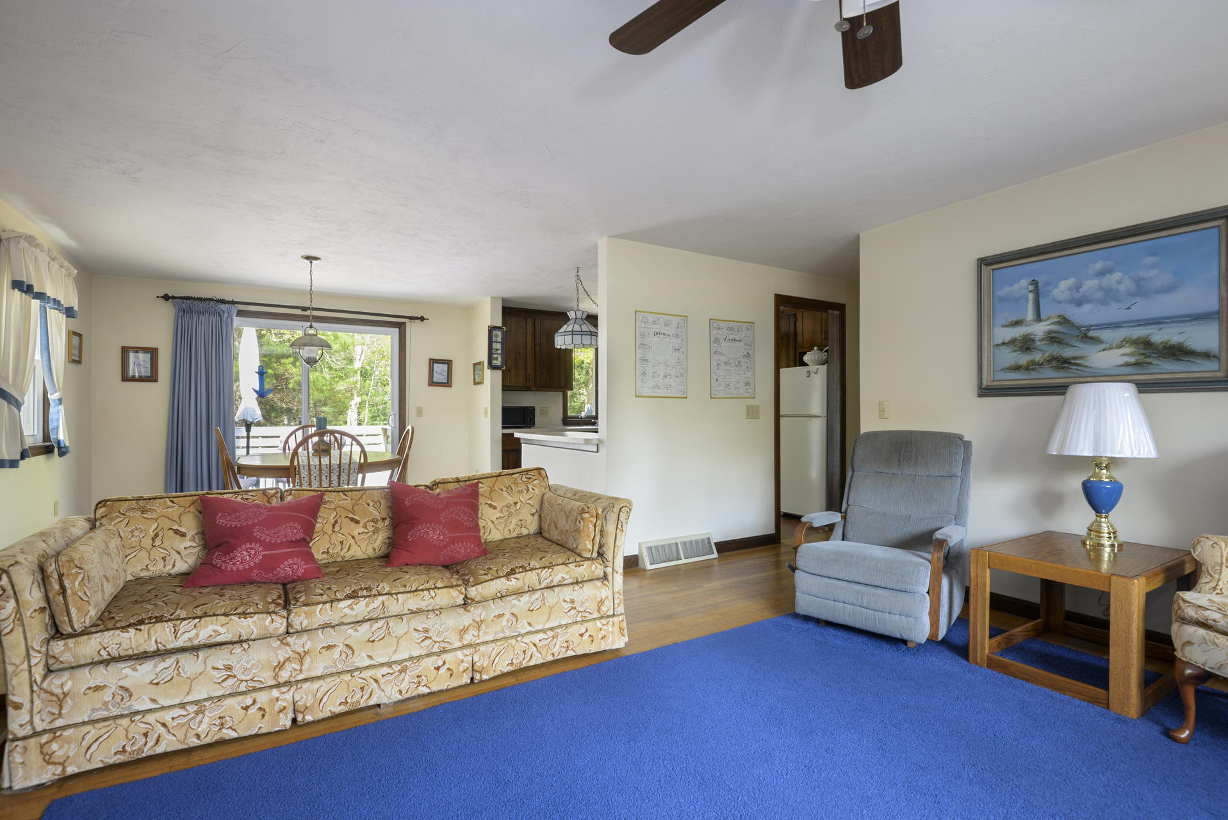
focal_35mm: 16
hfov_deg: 96.7
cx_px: 614
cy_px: 410
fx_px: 546
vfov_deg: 73.8
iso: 200
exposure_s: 1/2
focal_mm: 16
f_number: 8
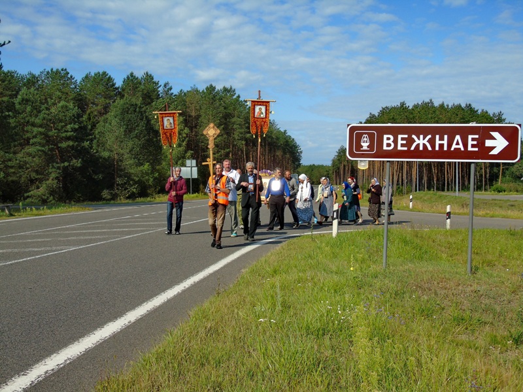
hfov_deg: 46.8
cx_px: 262
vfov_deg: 36.0
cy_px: 196
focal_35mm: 40
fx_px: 604
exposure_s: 1/800
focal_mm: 7.1
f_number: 3.9
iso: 80
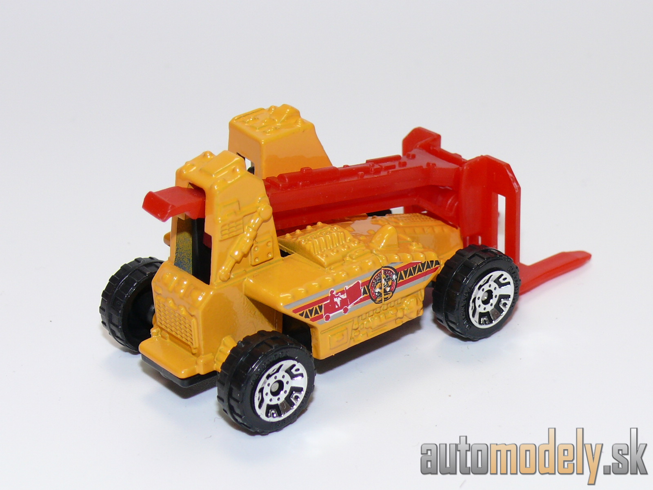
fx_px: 1943
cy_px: 245
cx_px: 326
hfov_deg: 19.1
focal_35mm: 103
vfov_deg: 14.4
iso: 100
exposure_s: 1/30
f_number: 4
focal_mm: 13.5
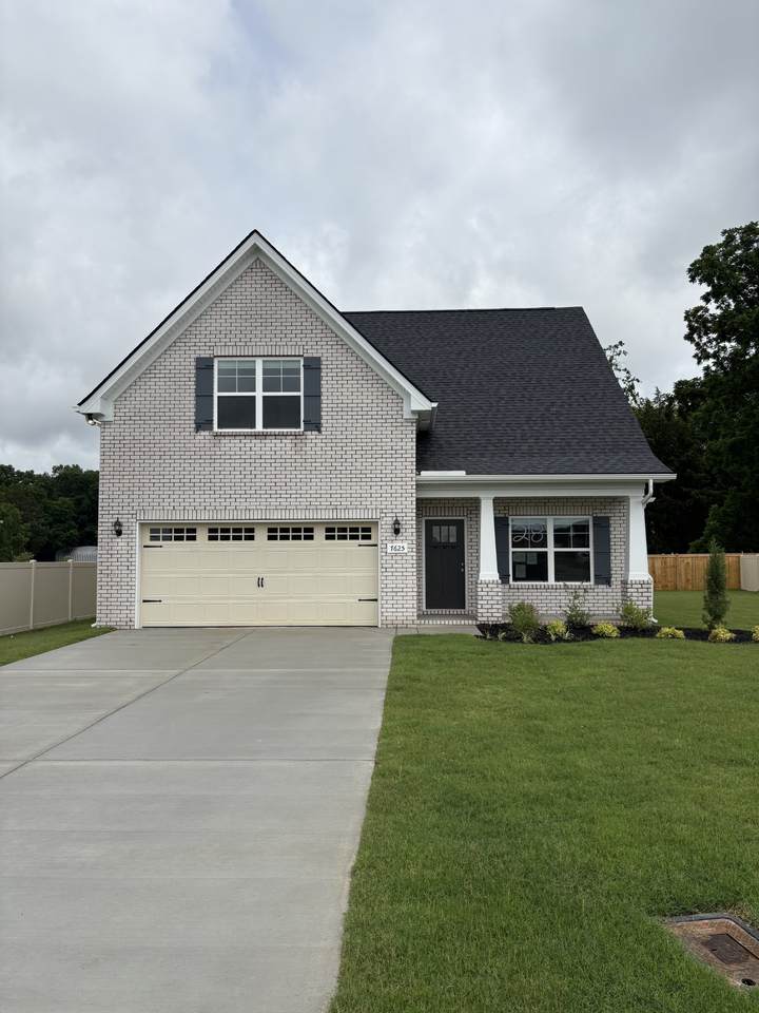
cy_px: 506
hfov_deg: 53.1
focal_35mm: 26
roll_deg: +0.5
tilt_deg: +4.6
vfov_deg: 67.3
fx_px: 760
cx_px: 380
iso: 50
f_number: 1.6
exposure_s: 1/6993
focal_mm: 5.96
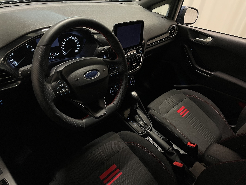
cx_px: 123
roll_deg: -9.4
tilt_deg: -34.6
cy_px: 92
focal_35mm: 26
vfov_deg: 53.1
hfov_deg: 67.3
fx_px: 185
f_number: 1.6
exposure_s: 1/51
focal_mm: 4.2
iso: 200
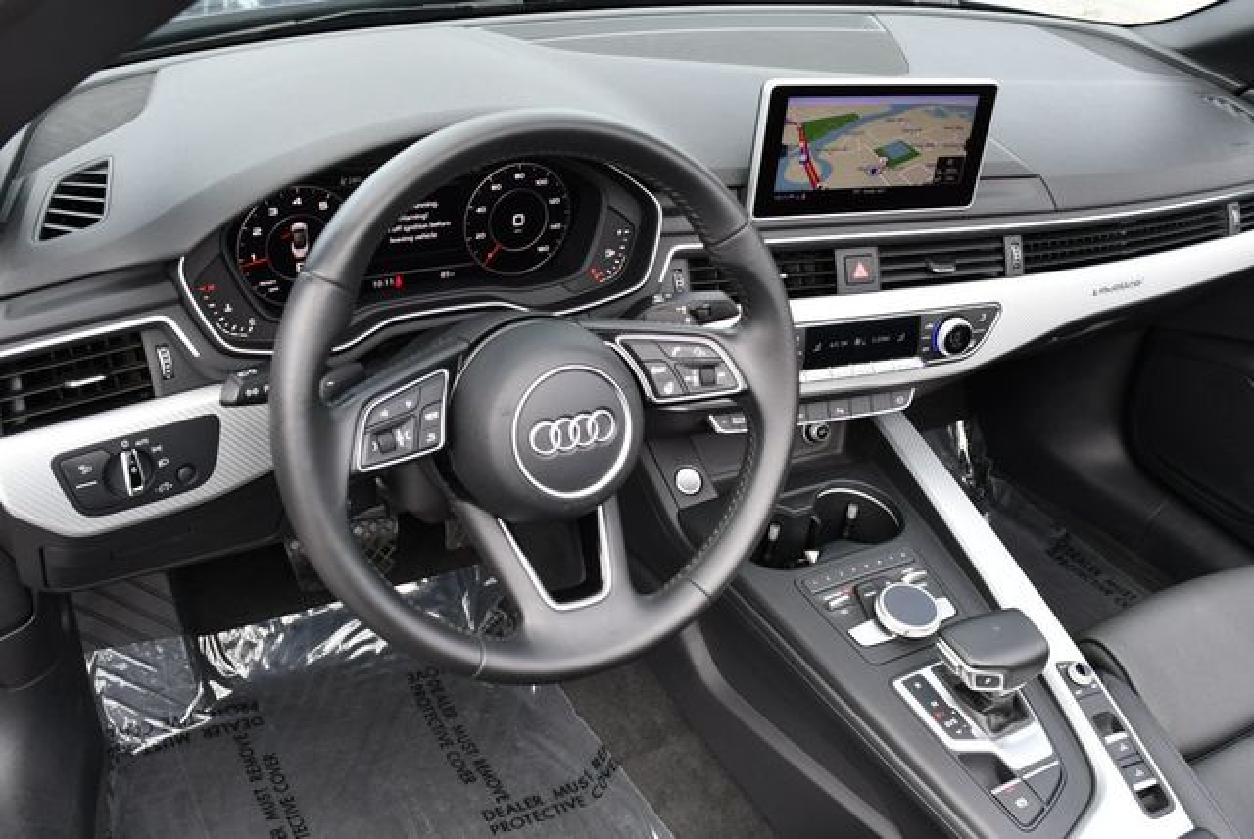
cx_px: 627
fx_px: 1255
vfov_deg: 36.9
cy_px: 420
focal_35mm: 36
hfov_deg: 53.1
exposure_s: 1/250
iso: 400
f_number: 5.6
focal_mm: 18
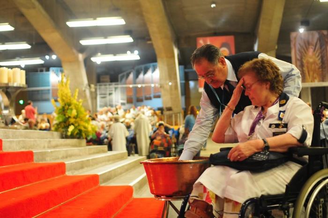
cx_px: 164
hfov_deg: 43.6
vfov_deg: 29.8
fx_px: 410
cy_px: 109
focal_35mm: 45
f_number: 1.8
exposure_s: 1/80
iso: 800
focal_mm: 30
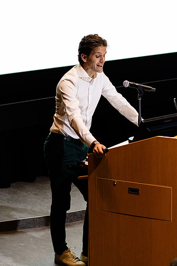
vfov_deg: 16.1
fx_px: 937
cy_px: 133
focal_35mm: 127
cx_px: 88
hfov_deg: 10.8
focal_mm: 85
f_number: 2.8
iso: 4000
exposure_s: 1/200
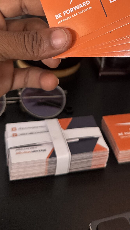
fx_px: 349
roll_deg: -9.3
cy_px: 12
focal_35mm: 57
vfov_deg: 34.1
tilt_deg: -17.8
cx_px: 125
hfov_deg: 20.5
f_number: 1.78
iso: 200
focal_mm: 6.76
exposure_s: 1/121
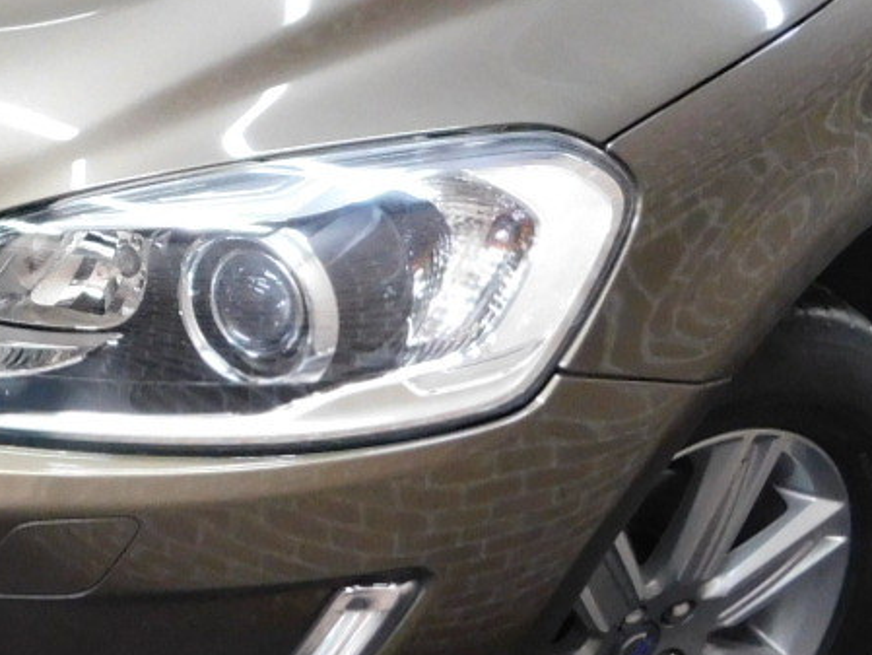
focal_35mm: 82
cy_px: 163
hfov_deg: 23.3
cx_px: 103
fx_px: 2066
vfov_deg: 17.9
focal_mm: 4
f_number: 3
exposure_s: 1/30
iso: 400
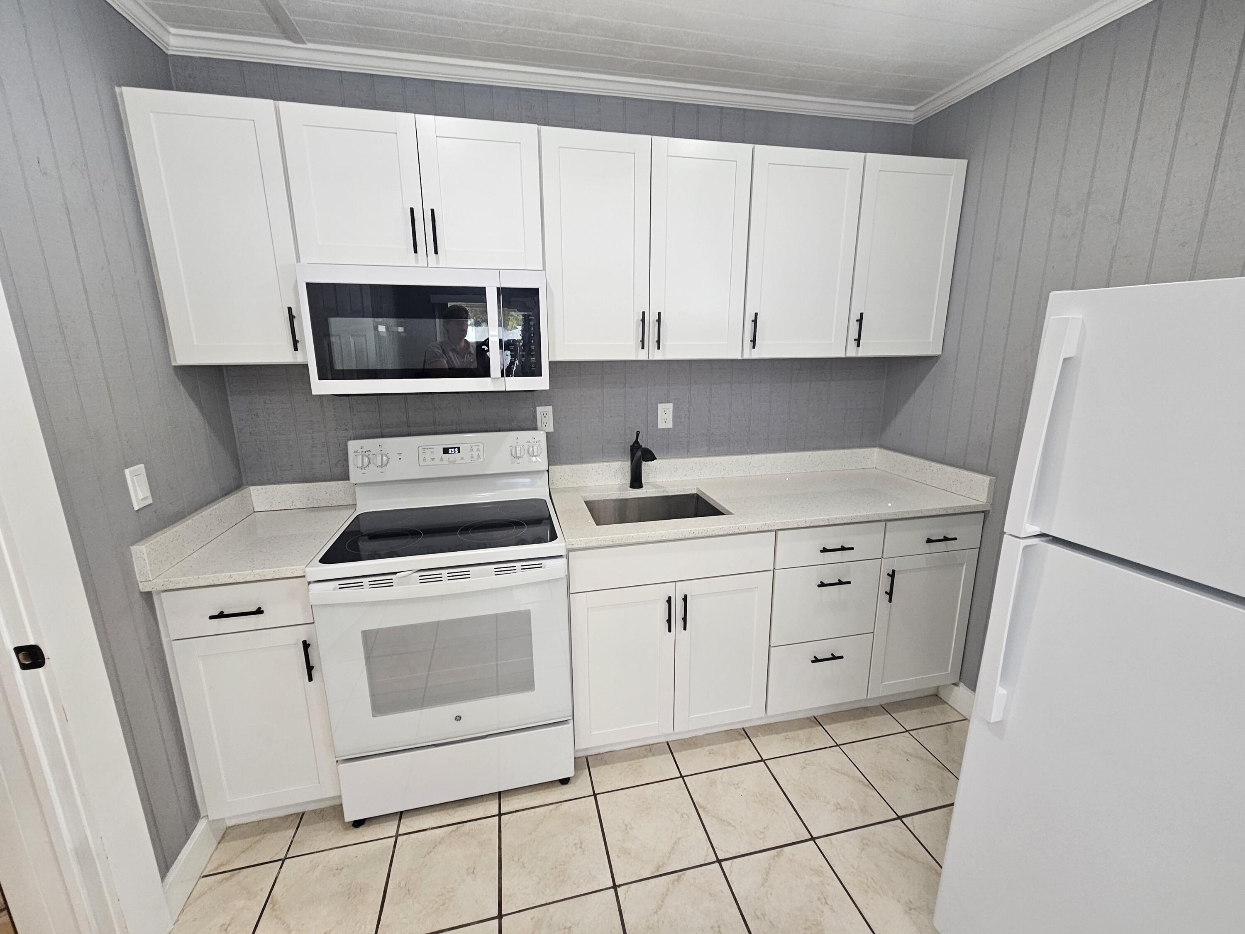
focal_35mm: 13
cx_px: 622
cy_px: 467
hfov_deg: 106.2
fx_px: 468
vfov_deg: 89.9
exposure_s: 1/60
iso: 80
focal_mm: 2.2
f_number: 2.2
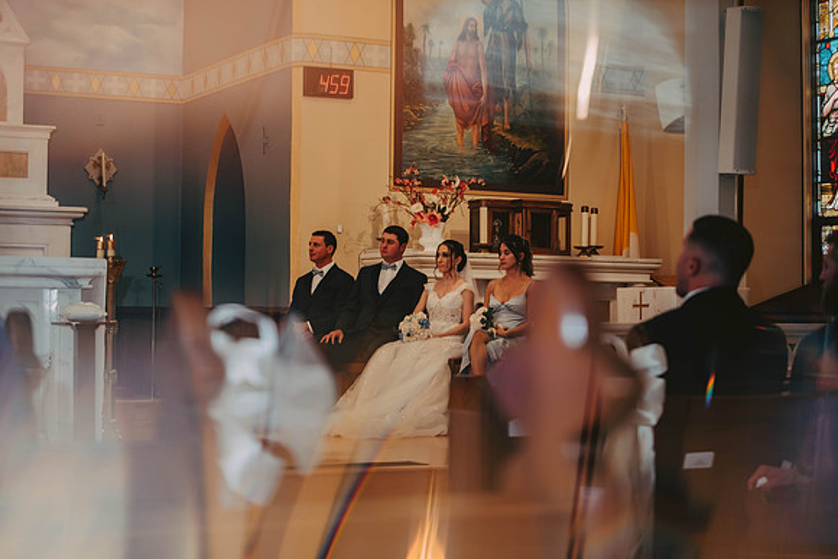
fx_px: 1630
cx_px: 419
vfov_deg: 19.5
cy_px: 280
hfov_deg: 28.8
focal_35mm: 70
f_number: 2.8
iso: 800
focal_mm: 70
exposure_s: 1/80
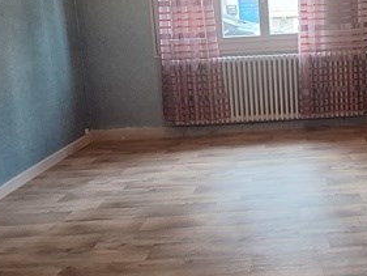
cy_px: 82
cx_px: 298
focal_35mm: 37
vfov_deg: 38.1
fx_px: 392
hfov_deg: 47.2
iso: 200
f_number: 2.2
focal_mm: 1.74
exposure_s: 1/40
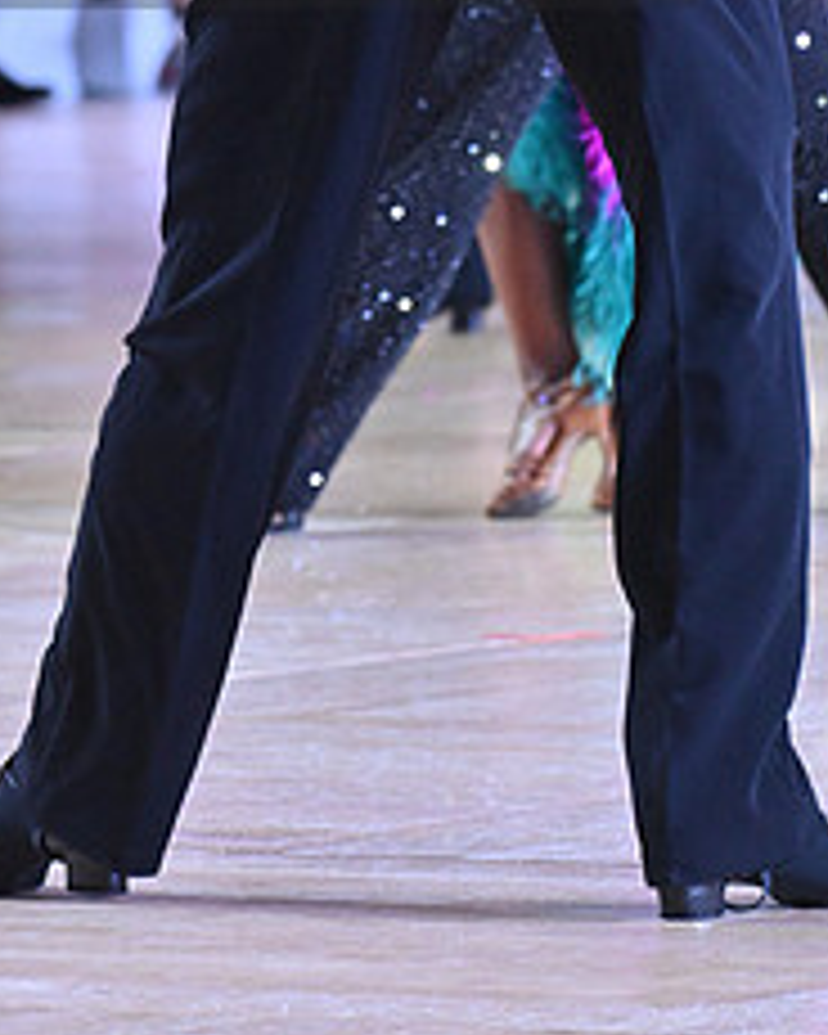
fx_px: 14520
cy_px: -140
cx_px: 79
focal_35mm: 474
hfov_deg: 3.3
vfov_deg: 4.1
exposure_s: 1/400
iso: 4000
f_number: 7.1
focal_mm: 200
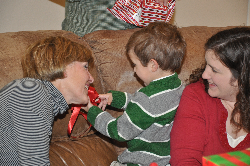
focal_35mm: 112
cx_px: 125
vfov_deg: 12.1
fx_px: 780
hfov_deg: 18.2
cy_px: 83
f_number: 5.3
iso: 800
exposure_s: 1/60
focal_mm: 75
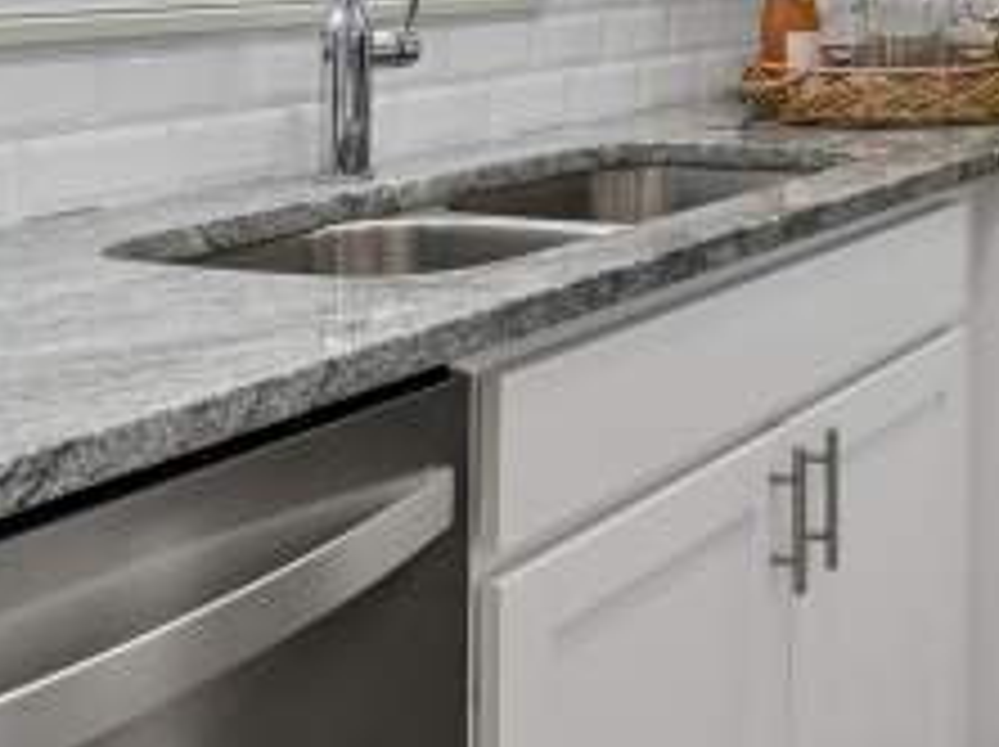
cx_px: 1174
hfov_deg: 31.4
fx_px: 1499
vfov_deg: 25.0
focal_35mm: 52
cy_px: -173
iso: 100
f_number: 4.5
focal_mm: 10
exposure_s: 1/125
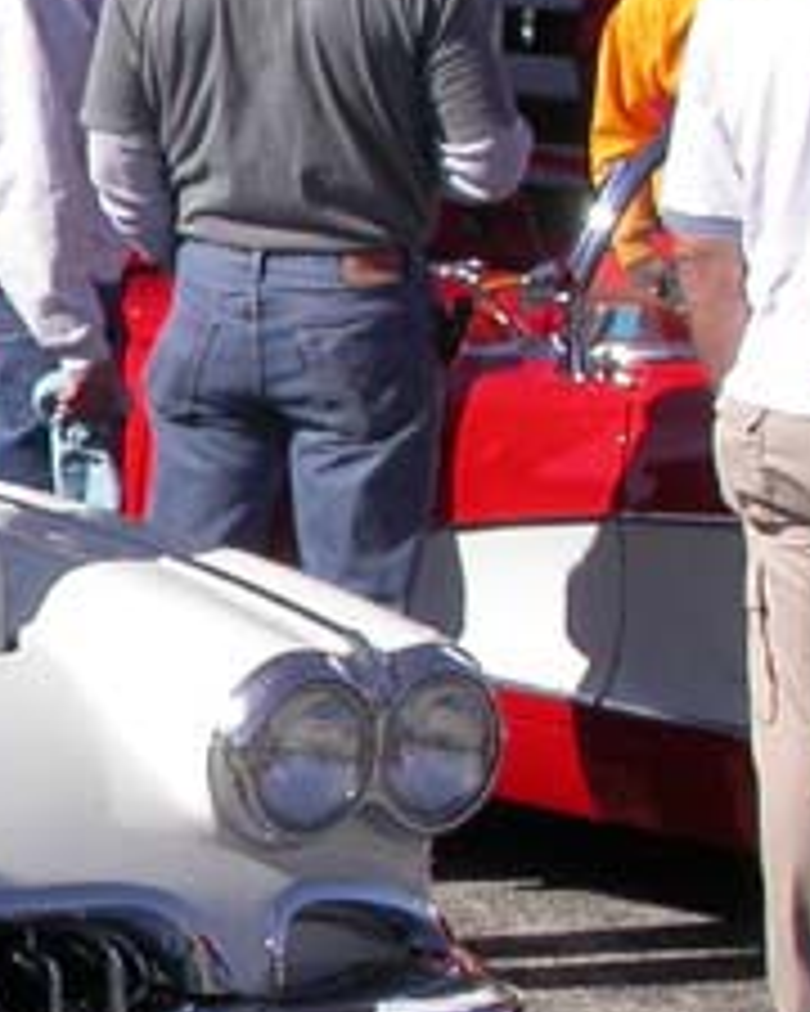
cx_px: -634
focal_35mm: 132
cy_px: 630
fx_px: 3956
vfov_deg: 14.6
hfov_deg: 10.9
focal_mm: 7.85
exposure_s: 1/354
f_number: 7.5
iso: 100
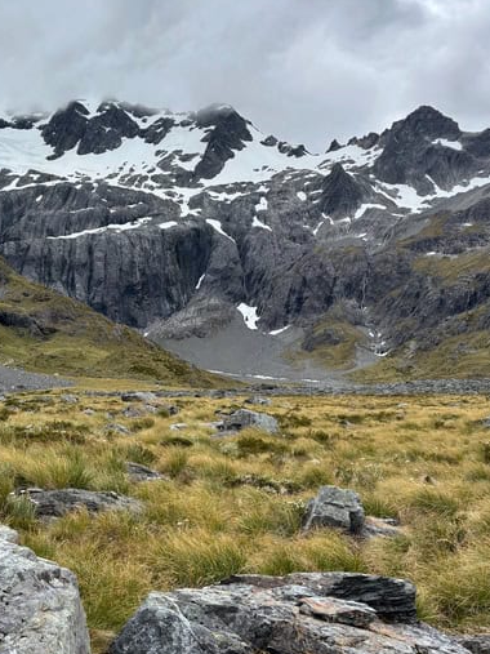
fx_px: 774
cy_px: 312
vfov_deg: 45.8
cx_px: 210
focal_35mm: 41
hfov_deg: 35.1
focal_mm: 6
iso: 50
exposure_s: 1/2639
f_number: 1.6
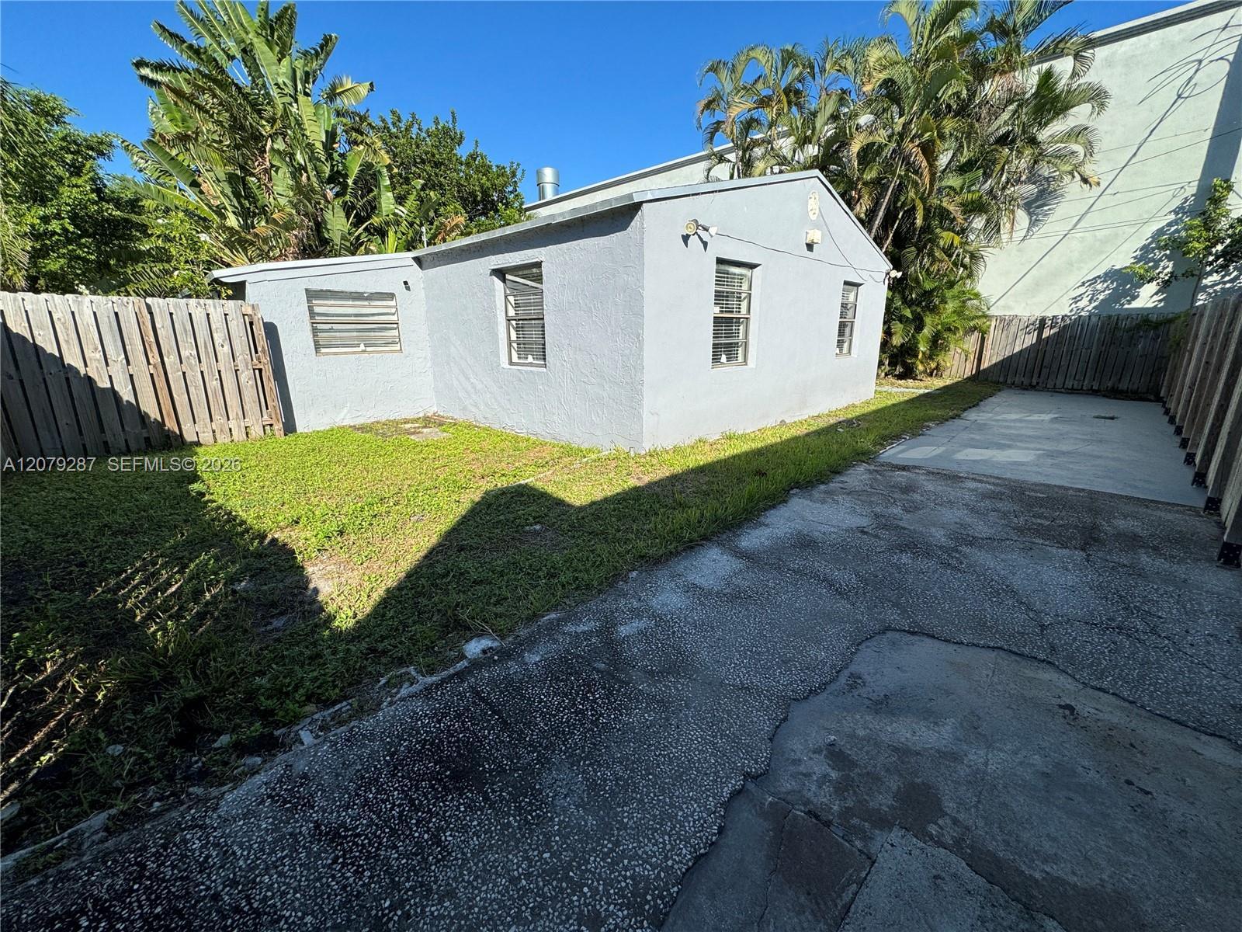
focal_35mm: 14
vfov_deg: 85.7
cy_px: 466
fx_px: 502
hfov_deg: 102.1
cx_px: 621
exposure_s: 1/1789
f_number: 2.2
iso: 50
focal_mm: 2.22
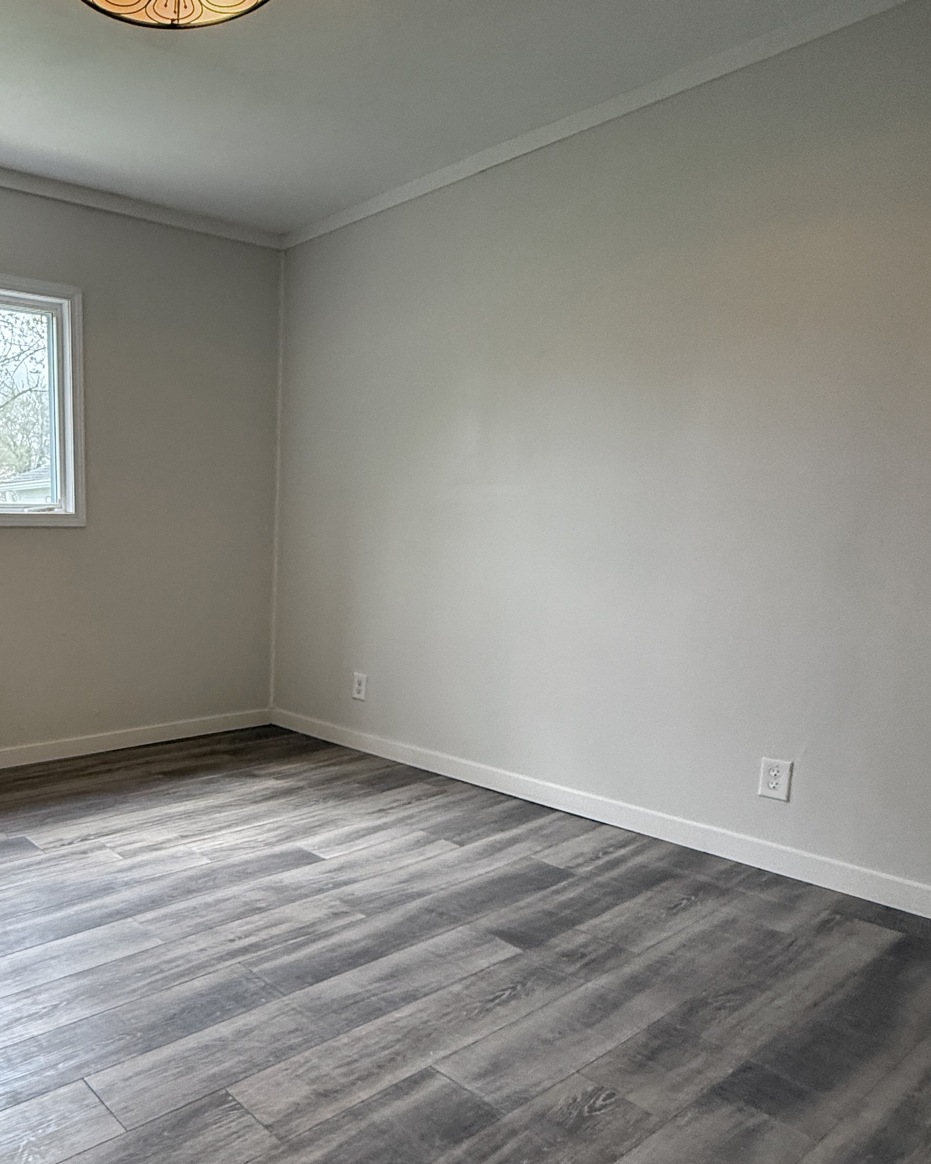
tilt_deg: -12.2
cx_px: 163
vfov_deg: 67.5
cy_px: 695
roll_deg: -1.1
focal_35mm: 25
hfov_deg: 52.5
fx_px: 861
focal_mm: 2.22
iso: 320
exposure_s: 1/120
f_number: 2.2
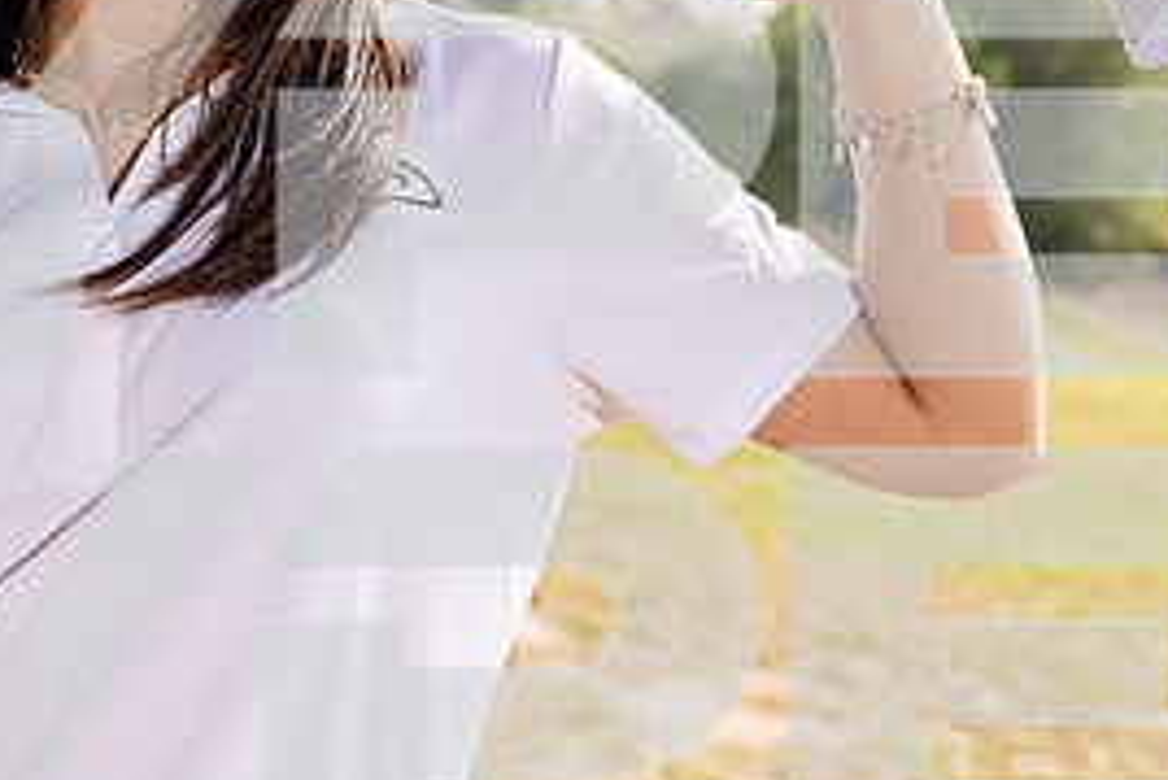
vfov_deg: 14.6
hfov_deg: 21.6
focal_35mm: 93
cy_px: 150
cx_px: 192
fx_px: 3019
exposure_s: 1/250
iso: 160
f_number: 4.5
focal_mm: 43
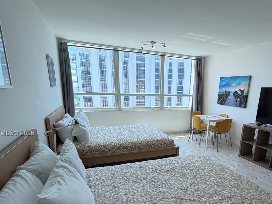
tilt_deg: -12.8
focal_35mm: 22
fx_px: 173
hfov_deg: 75.4
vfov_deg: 59.9
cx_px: 165
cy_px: 134
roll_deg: -0.4
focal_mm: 2.22
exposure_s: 1/120
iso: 40
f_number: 2.2
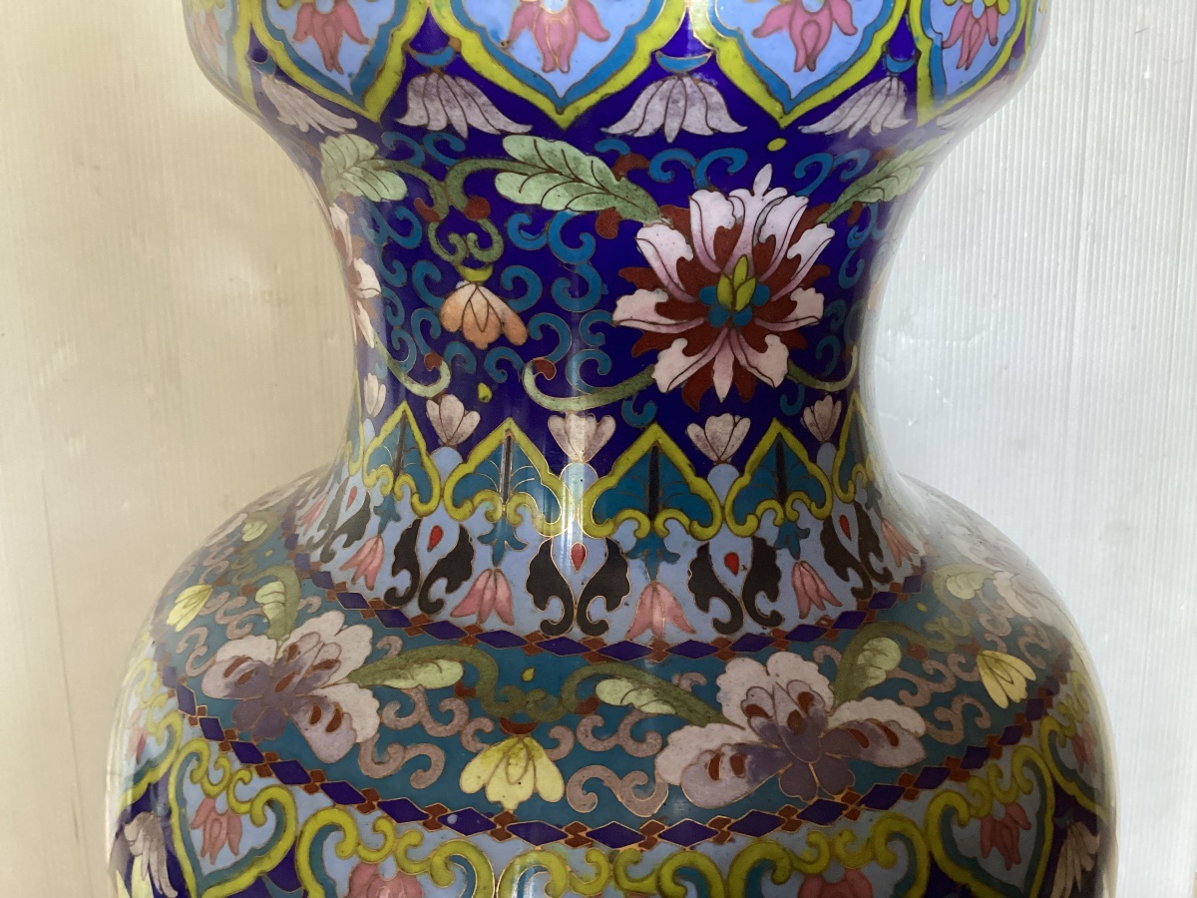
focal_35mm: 31
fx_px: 1072
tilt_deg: -18.1
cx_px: 598
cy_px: 449
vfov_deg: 45.4
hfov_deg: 58.4
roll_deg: -2.2
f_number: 2.4
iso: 250
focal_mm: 3.3
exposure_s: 1/33
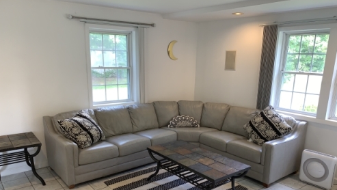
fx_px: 232
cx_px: 167
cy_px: 131
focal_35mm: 26
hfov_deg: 71.9
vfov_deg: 43.7
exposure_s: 1/30
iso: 200
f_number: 3
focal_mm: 4
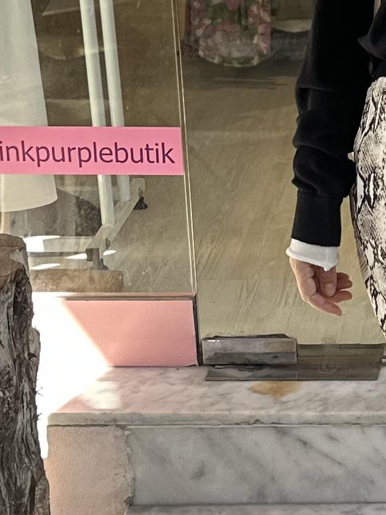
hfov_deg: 11.6
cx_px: 523
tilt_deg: -18.2
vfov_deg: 15.9
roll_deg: +0.4
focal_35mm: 124
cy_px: 277
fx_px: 1844
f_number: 1.78
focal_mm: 6.86
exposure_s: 1/306
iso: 80
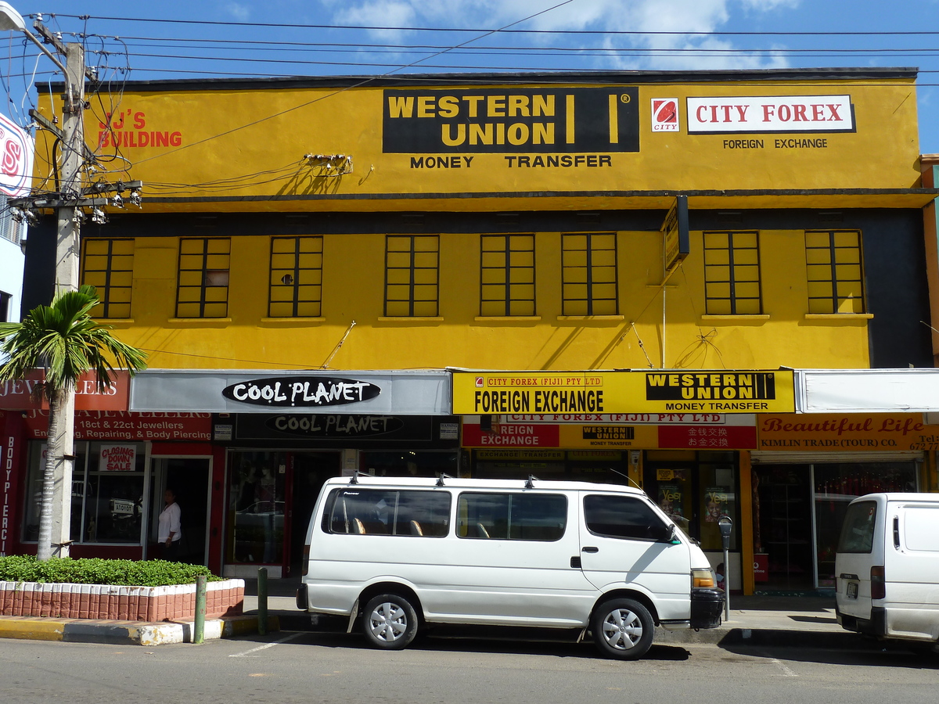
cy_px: 352
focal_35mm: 35
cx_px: 470
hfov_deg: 52.6
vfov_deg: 40.7
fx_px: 949
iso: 80
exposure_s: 1/400
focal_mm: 5.7
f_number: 4.5
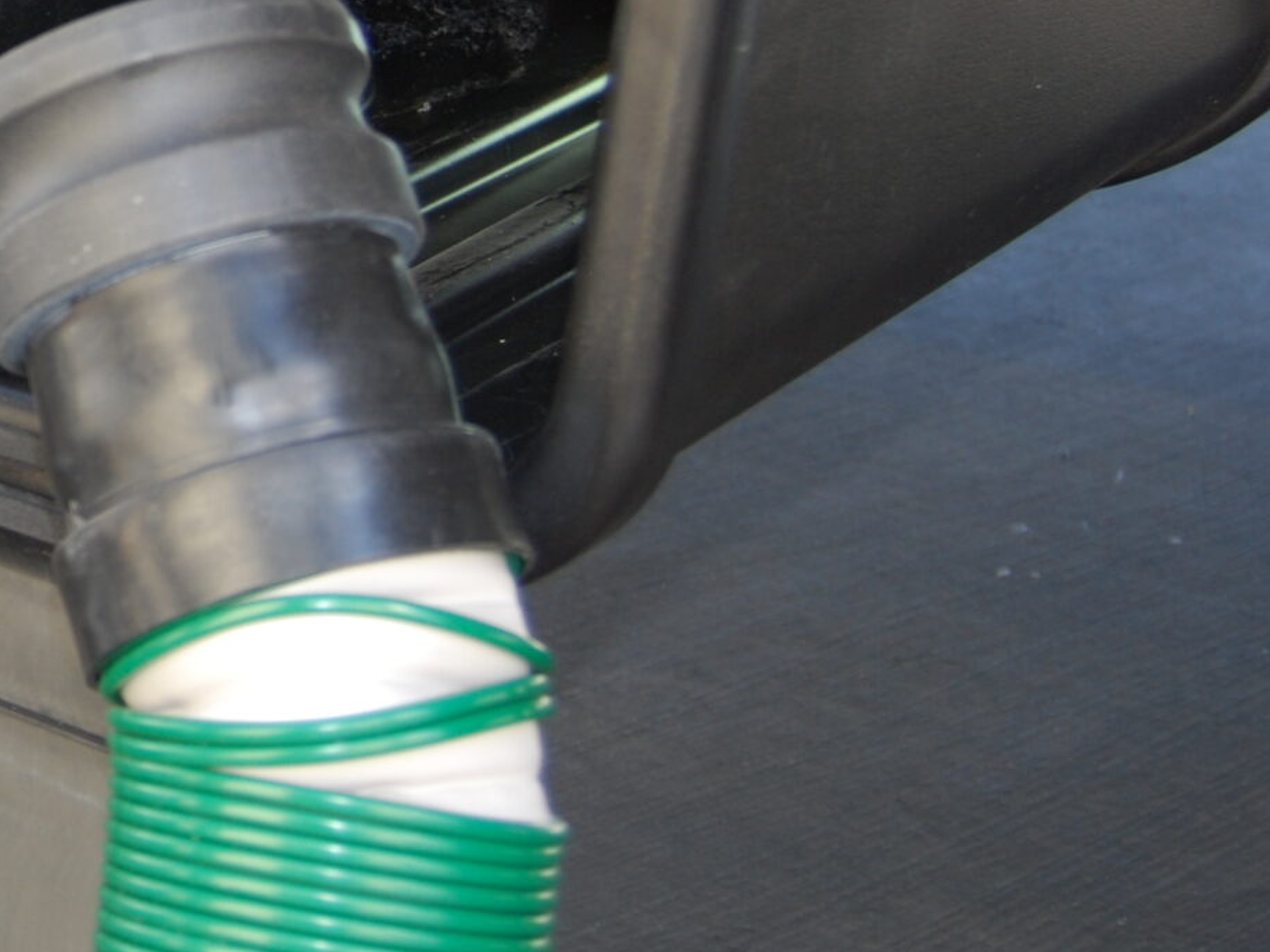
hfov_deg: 18.9
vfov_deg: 15.0
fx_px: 3558
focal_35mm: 97
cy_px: -18
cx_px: -339
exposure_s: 1/60
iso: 200
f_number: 4
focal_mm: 24
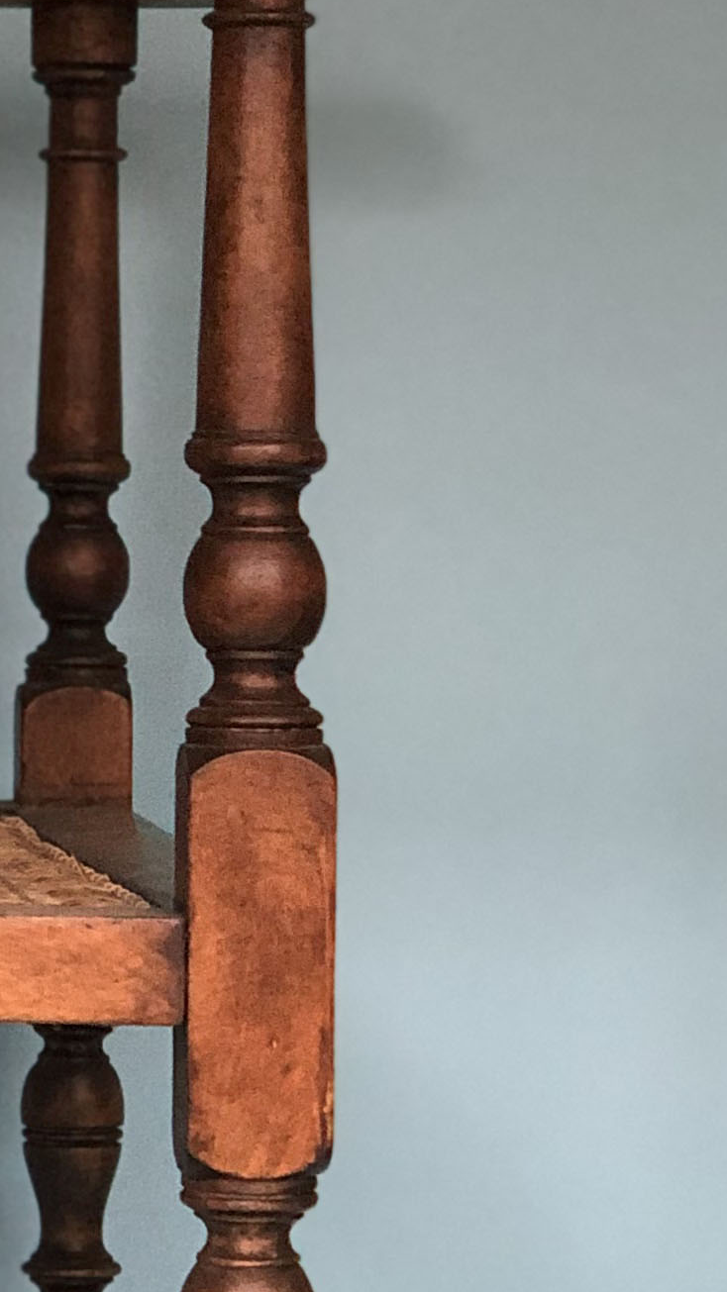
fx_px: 5998
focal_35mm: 175
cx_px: -555
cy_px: 873
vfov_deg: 12.3
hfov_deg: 6.8
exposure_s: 1/24
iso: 160
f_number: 2.4
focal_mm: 6
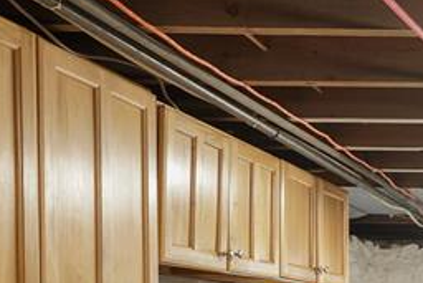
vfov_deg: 18.7
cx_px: 661
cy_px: 364
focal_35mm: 68
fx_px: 799
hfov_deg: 23.0
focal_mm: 17
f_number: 8
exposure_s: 1/2
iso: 160
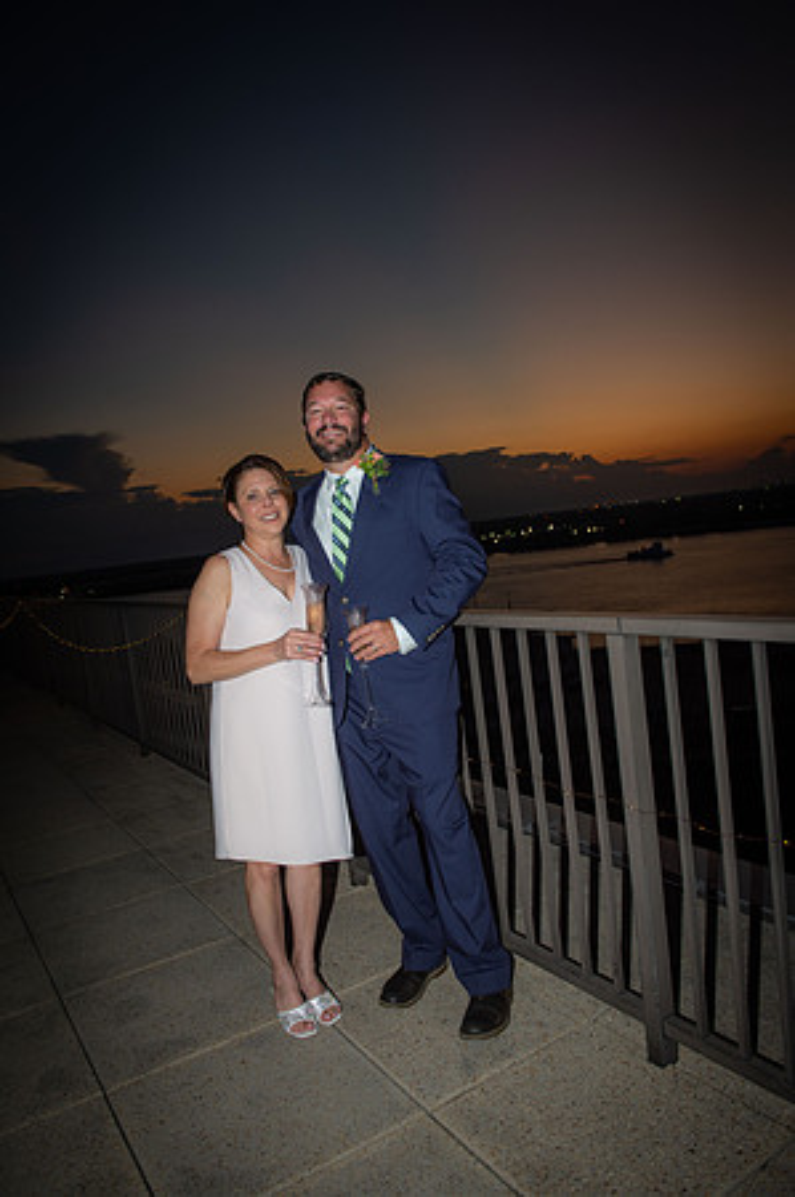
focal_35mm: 26
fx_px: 863
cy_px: 598
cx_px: 398
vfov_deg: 69.4
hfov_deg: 49.5
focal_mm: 26
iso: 1000
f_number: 5
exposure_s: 1/250
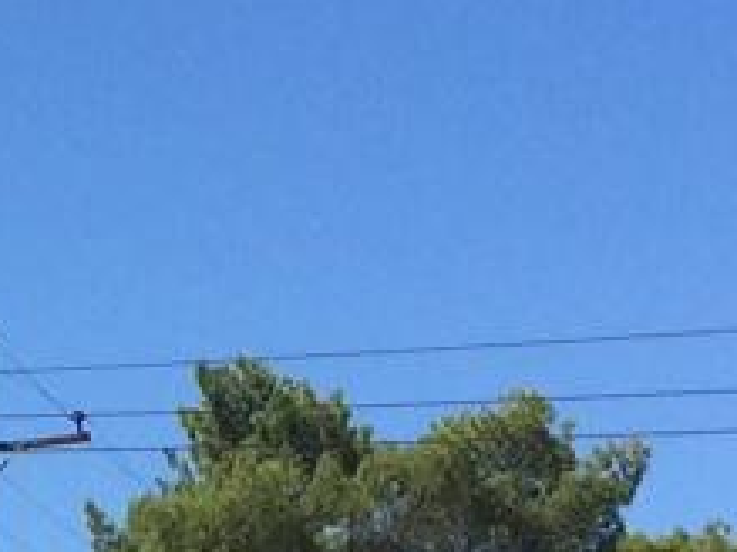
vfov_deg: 6.6
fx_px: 4596
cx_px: -717
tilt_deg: -1.0
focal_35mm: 216
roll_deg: +0.0
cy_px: 1222
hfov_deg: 8.7
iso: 32
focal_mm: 4.15
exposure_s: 1/2415
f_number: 2.2
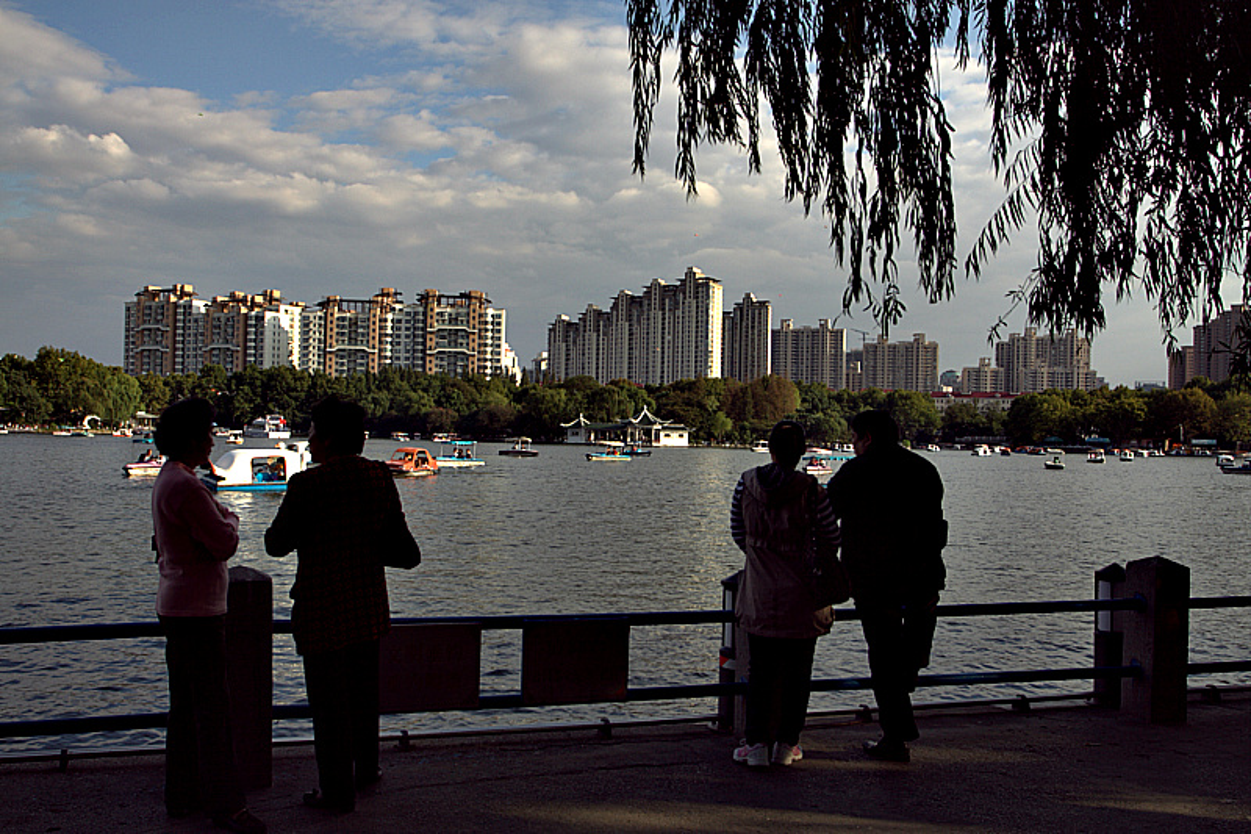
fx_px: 1216
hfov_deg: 54.4
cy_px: 417
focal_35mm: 35
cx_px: 626
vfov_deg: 37.8
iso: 200
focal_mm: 22
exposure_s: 1/320
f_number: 5.6
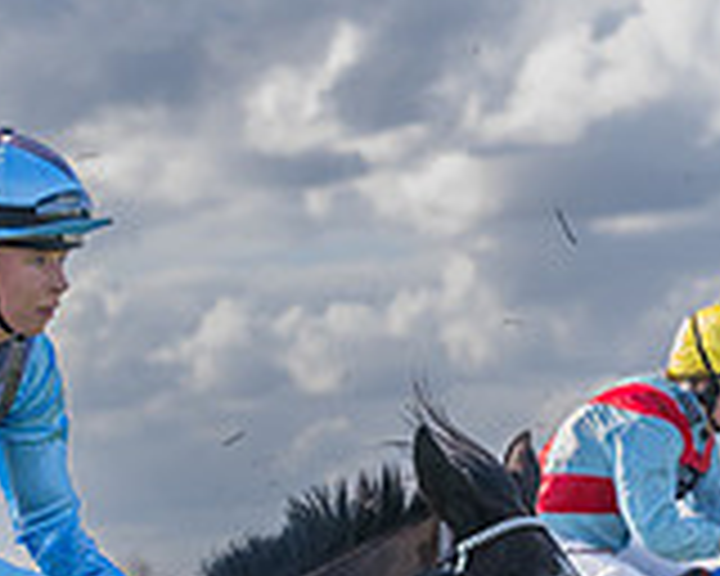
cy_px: 785
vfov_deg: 5.3
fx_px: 6180
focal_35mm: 290
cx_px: 217
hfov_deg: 6.7
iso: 400
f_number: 4
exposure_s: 1/2000
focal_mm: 70
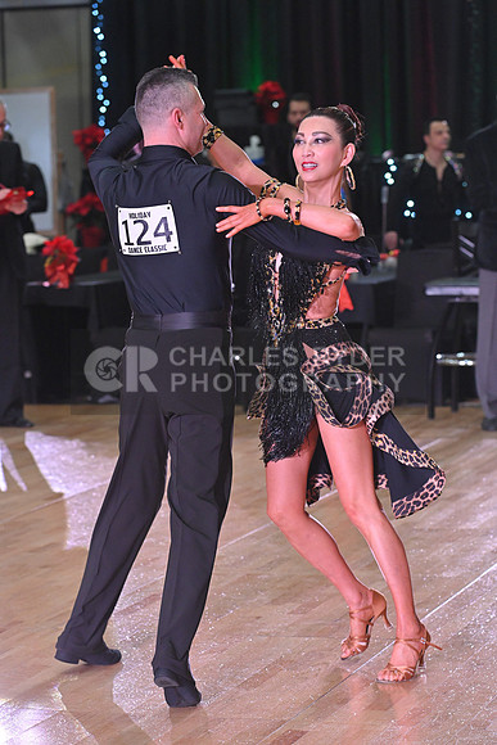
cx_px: 248
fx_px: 2525
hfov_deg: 11.2
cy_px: 372
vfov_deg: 16.8
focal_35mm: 122
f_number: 5.6
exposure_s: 1/400
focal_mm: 122
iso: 3200
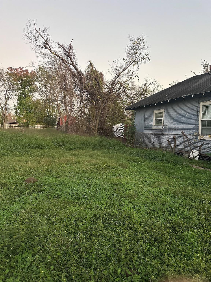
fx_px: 195
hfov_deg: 56.8
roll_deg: -0.4
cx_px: 106
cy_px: 141
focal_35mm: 24
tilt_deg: -4.6
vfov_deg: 71.6
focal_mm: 6.86
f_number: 1.78
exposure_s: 1/60
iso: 400
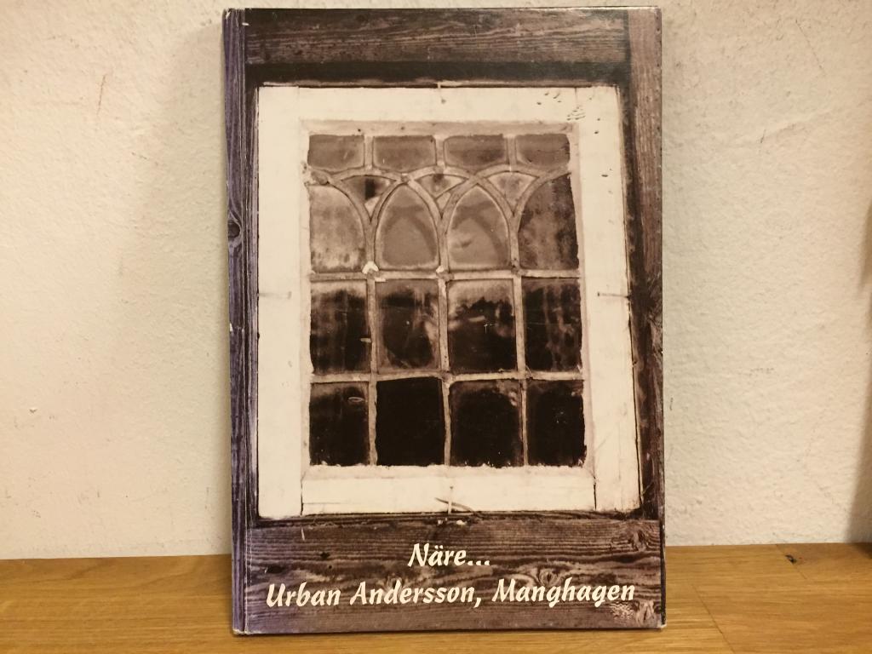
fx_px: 731
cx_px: 436
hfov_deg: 61.7
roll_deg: +0.3
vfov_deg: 48.2
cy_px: 327
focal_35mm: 29
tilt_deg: -14.9
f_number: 2.2
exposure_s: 1/20
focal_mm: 4.15
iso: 250
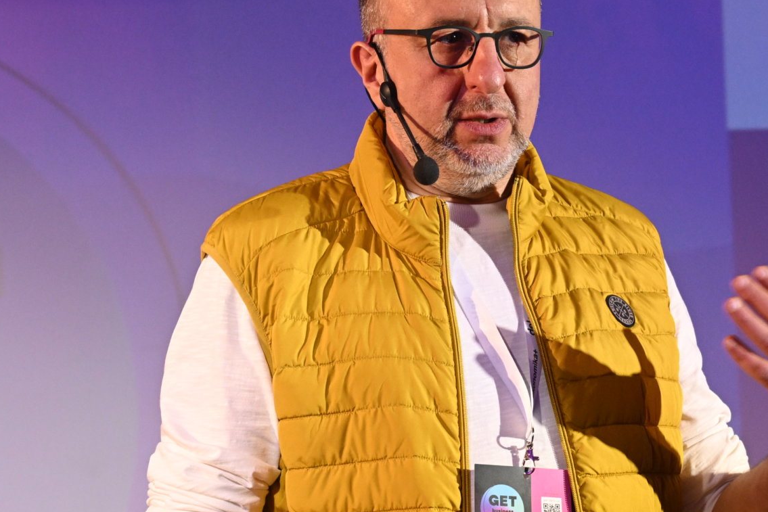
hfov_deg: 17.6
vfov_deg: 11.9
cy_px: 316
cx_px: 653
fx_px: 2453
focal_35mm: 115
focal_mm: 51
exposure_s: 1/160
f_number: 4
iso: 2800
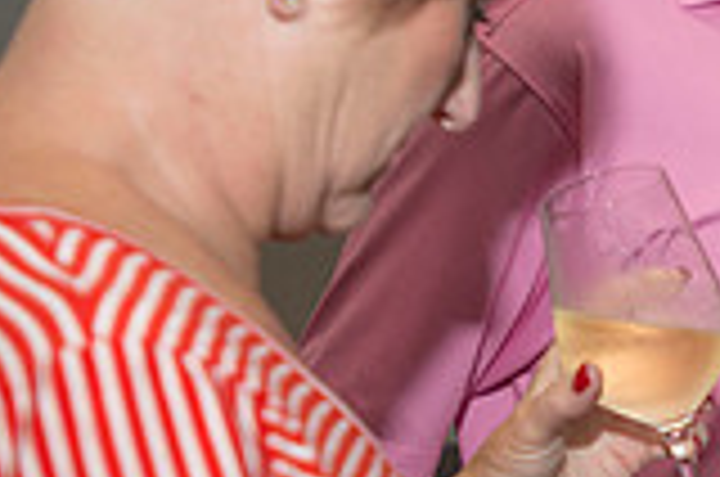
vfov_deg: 10.7
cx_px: 1026
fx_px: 2535
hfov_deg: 15.2
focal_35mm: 127
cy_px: 297
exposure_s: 1/100
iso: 640
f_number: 2.8
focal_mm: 35
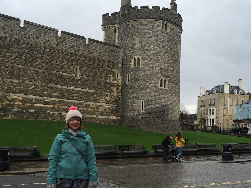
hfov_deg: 43.8
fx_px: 312
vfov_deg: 33.3
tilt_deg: +3.2
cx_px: 134
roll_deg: -1.7
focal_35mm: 43
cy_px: 123
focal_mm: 4.15
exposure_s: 1/507
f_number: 2.2
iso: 32
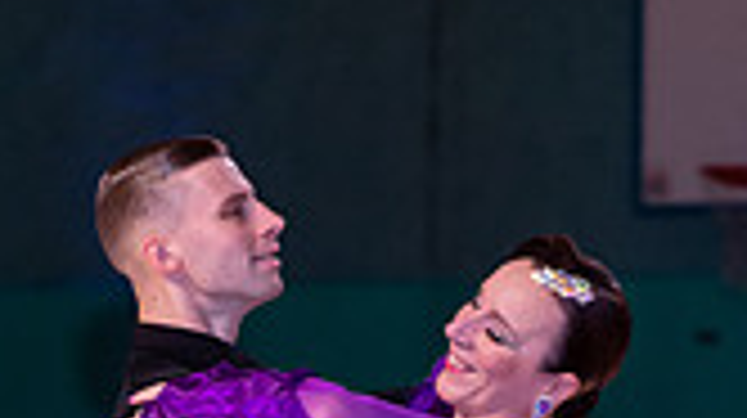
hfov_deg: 5.6
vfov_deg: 3.1
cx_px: 520
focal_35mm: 384
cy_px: 845
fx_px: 7599
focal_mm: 135
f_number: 4
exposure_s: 1/400
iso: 3200
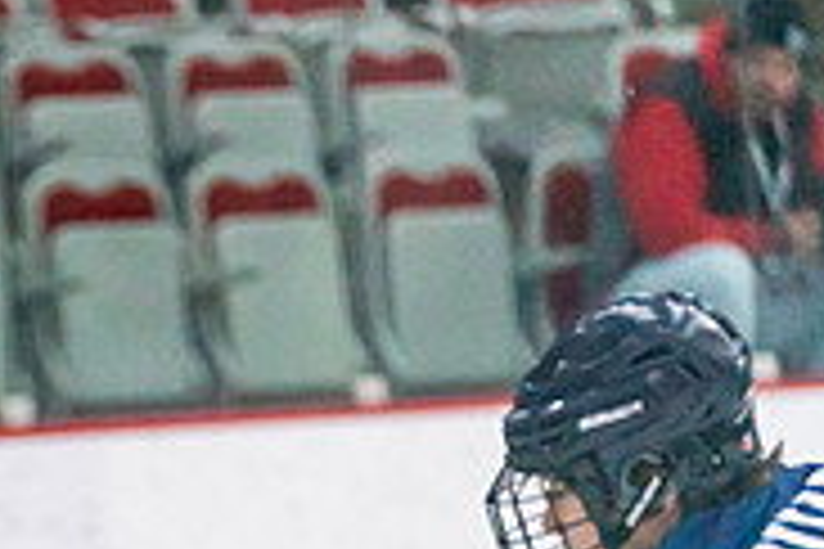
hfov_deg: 4.2
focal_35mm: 487
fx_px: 11146
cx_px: -284
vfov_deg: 2.8
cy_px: 853
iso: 4000
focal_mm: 154
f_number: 2.8
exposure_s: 1/1600
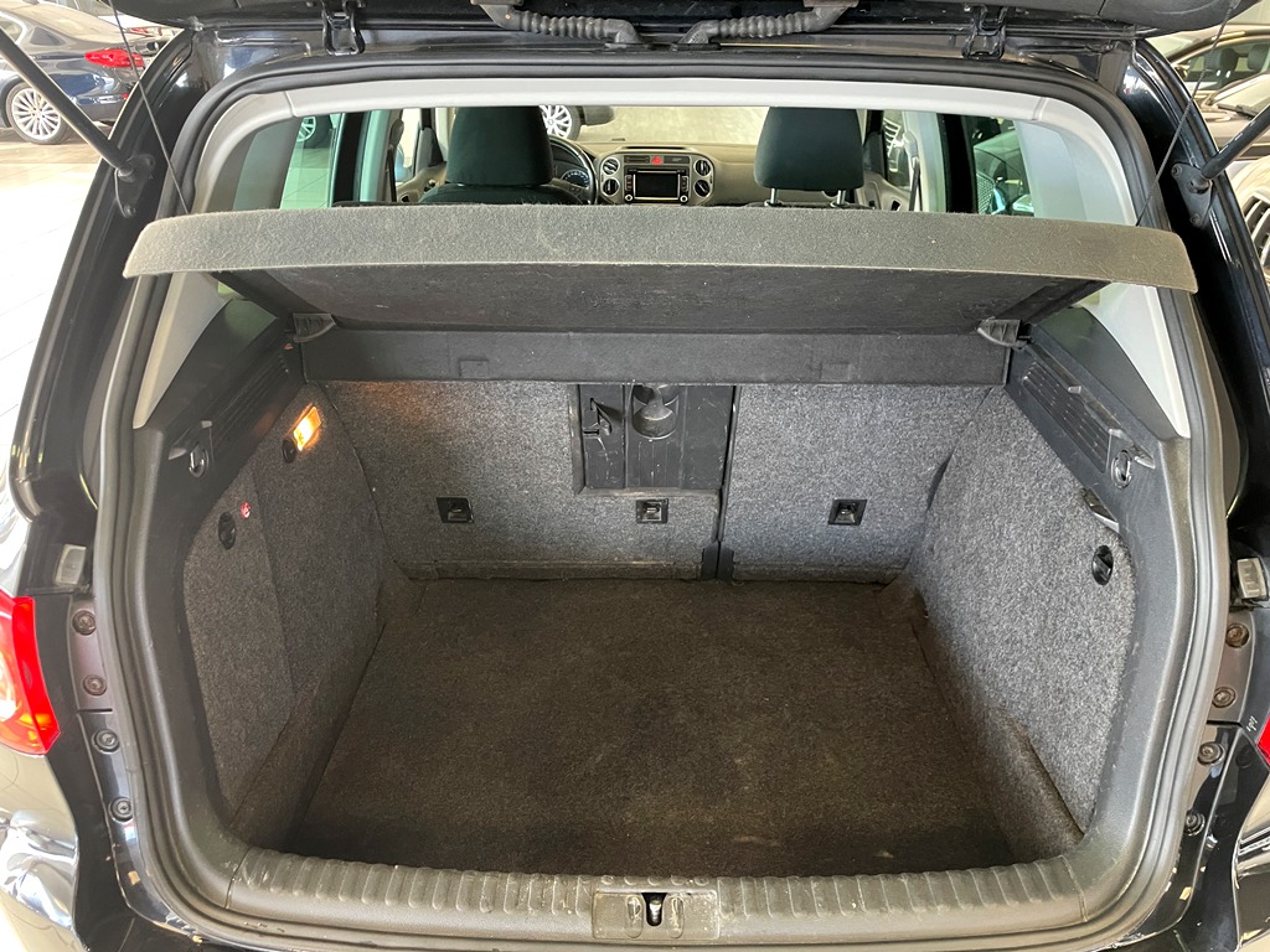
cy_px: 476
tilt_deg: -26.9
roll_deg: -0.8
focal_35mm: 26
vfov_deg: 53.1
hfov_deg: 67.3
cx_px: 635
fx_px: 954
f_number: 1.6
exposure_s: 1/60
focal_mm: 4.2
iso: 320
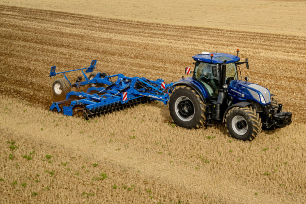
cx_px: 209
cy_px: 67
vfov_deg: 20.5
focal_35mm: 66
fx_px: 561
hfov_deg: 30.3
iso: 250
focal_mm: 48
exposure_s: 1/200
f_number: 10
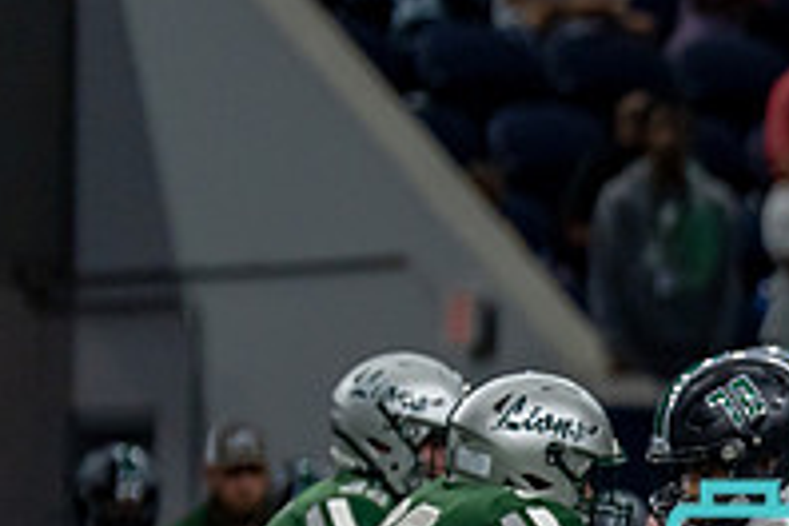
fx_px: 20666
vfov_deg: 1.5
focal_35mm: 943
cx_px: 1439
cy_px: 638
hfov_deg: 2.2
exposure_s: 1/1000
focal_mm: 200
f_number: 2.8
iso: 1250
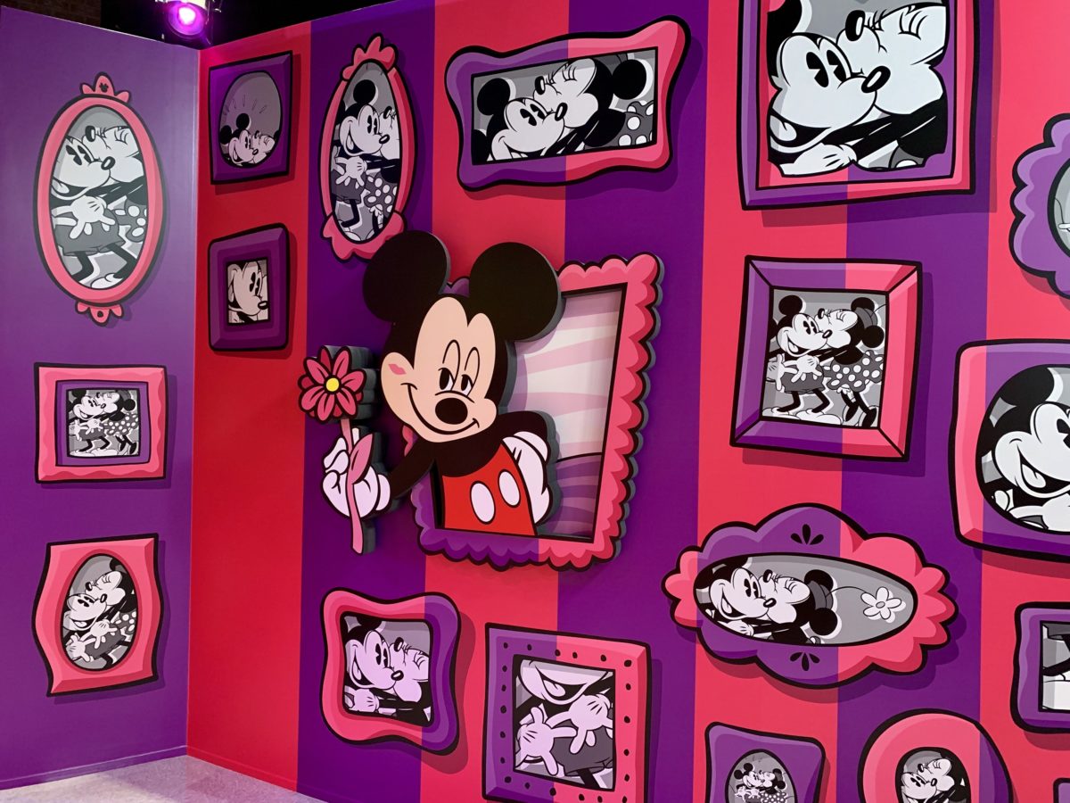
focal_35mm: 26
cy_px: 402
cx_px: 535
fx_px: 804
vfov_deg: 53.1
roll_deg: -1.8
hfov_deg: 67.3
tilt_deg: -0.3
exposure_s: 1/50
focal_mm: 4.25
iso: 400
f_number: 1.8
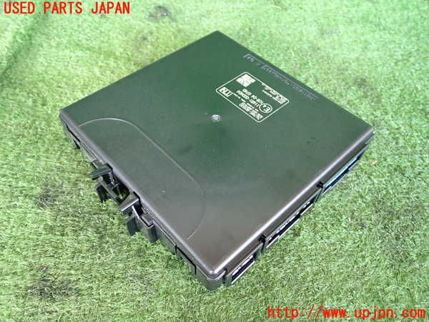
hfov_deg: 63.4
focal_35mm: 28
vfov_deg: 49.7
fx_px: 347
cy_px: 161
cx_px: 214
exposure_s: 1/30
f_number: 2.2
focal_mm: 5.05
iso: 320
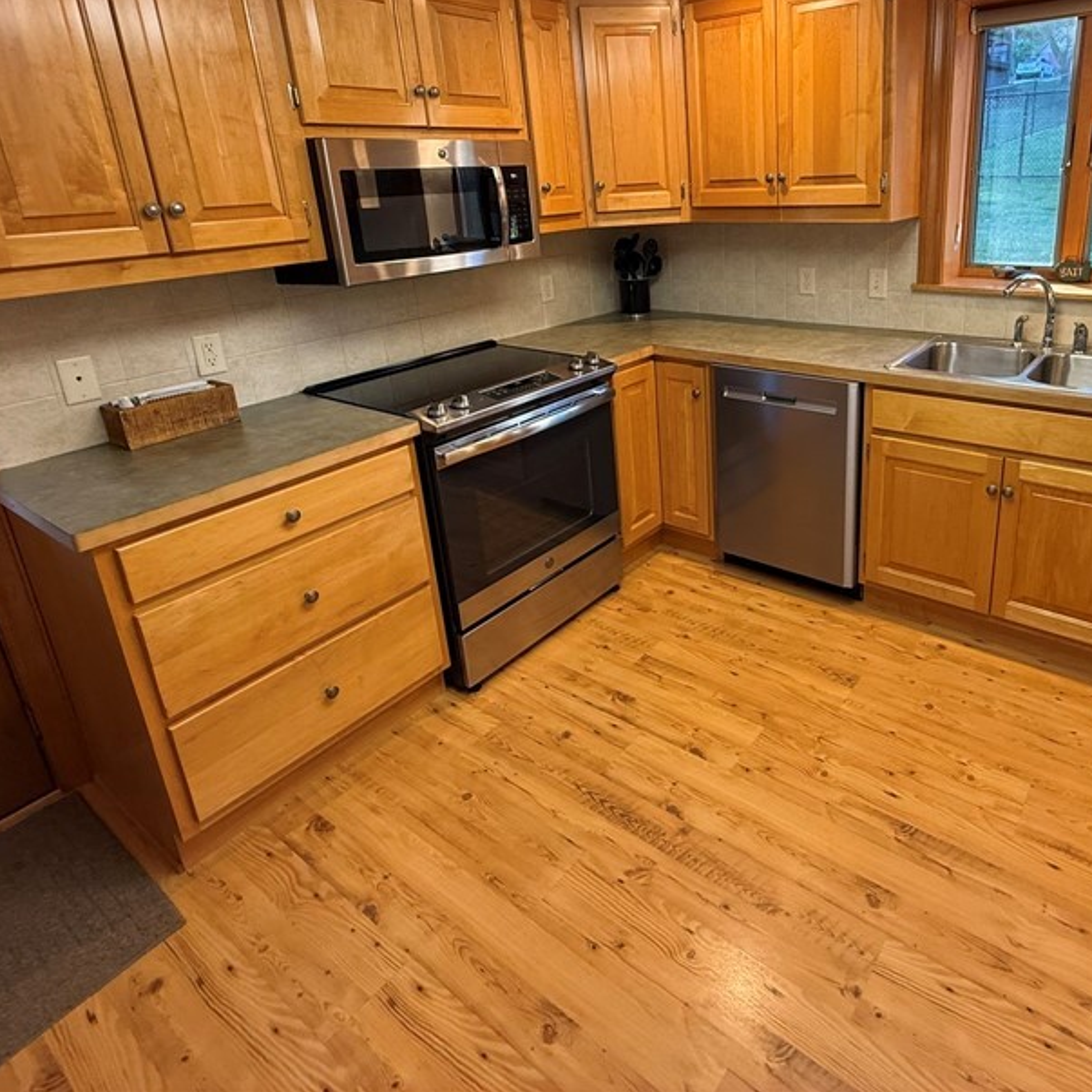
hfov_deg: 70.5
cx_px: 710
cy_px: 398
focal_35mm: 21
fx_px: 749
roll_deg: +2.1
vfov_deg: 70.8
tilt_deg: -16.8
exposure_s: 1/60
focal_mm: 2.22
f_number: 2.2
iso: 200
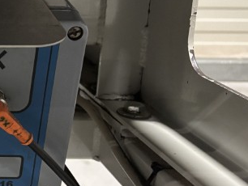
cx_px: -146
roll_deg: -0.6
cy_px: 48
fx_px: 624
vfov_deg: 16.9
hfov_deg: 19.1
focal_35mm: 87
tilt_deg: -13.3
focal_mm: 5.96
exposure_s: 1/25
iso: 640
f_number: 1.6
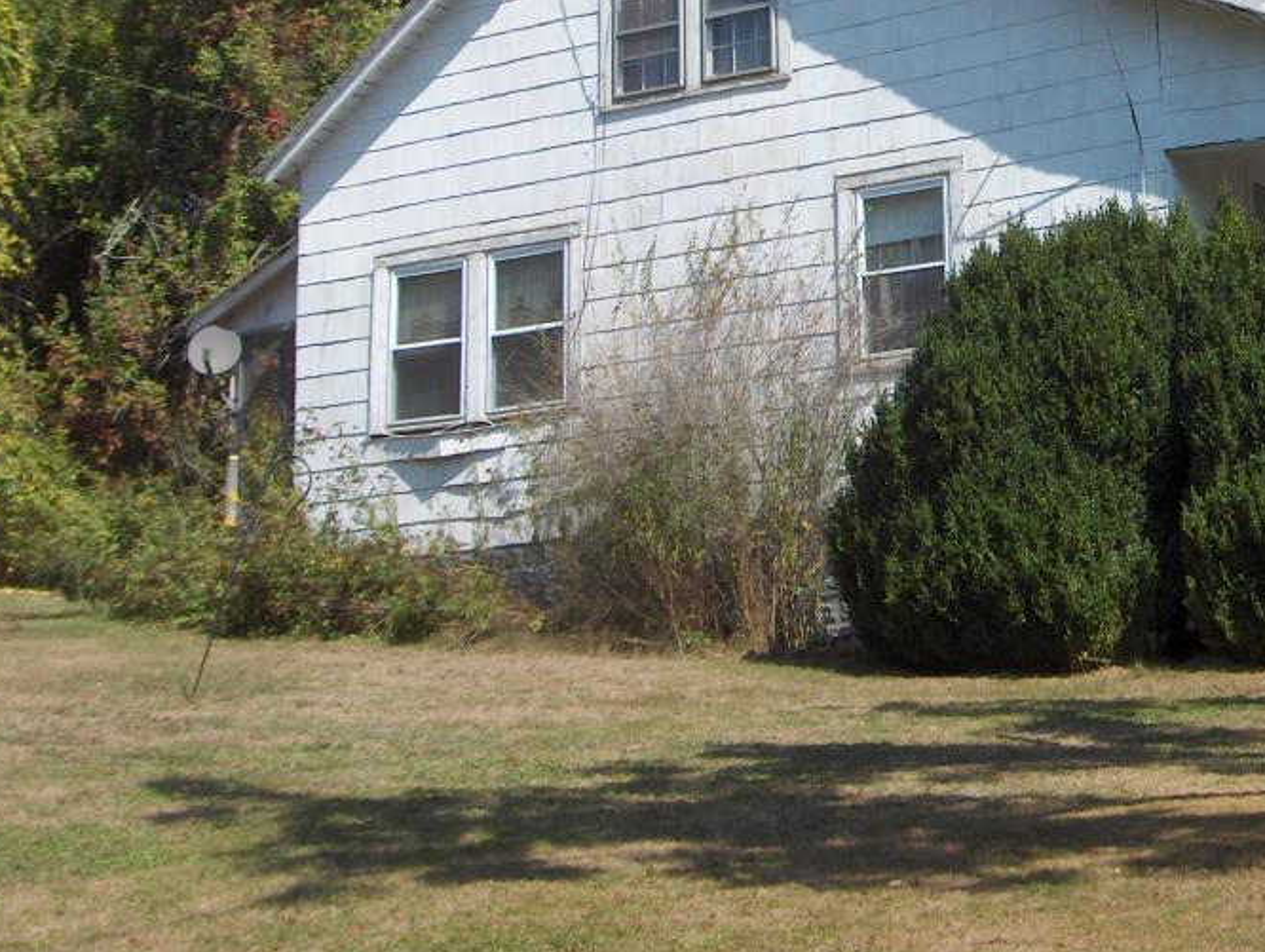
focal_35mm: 75
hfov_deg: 25.3
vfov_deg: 19.4
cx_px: 1098
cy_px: 138
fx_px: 2744
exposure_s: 1/529
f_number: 4.8
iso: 100
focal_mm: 8
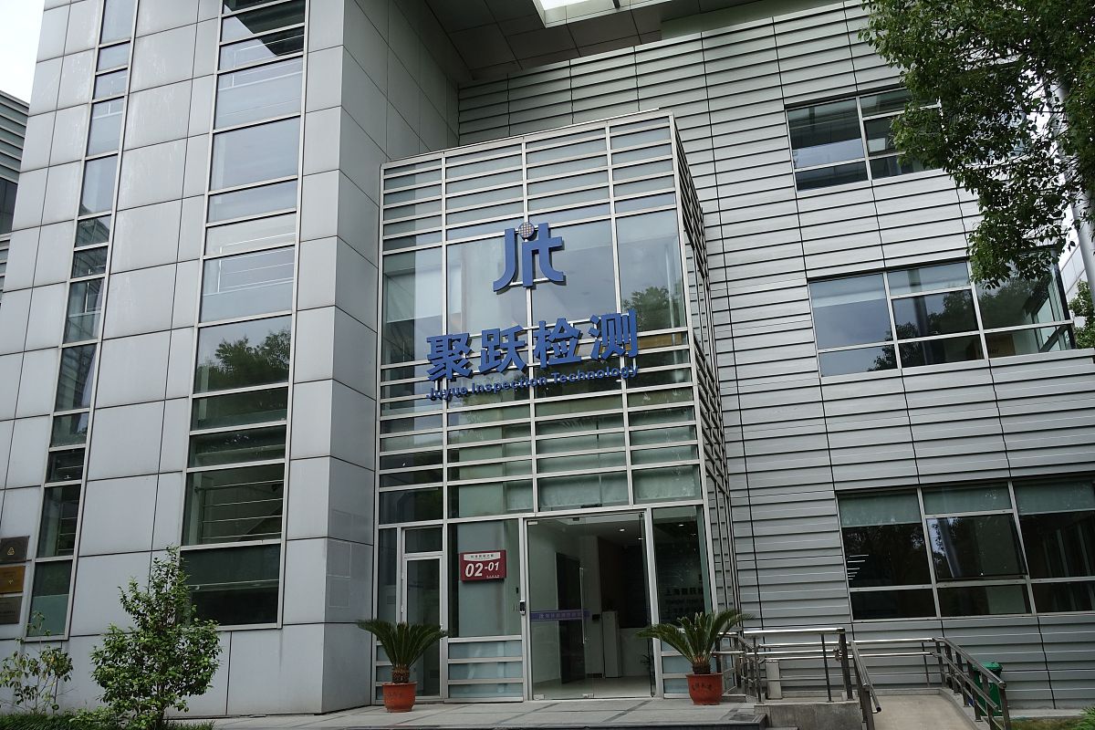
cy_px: 365
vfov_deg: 45.0
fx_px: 882
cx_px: 548
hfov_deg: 63.7
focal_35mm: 29
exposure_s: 1/160
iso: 320
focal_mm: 10.6
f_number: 4
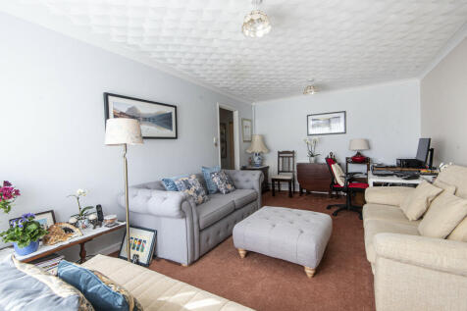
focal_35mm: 16
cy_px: 156
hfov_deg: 96.8
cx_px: 234
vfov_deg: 73.7
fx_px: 207
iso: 320
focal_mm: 16
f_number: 9
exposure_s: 1/25
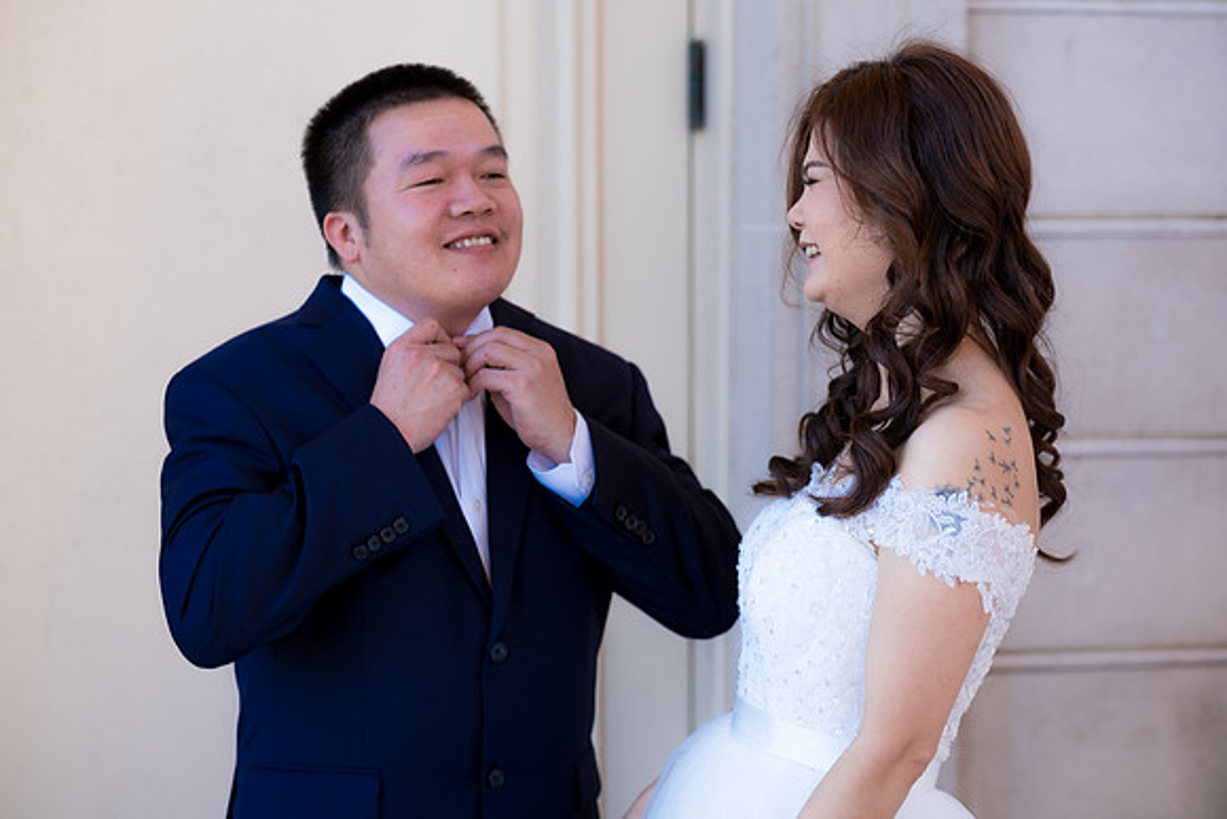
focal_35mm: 84
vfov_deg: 16.3
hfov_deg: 24.2
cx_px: 614
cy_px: 410
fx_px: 2864
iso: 160
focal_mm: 56
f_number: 2.2
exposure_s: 1/320
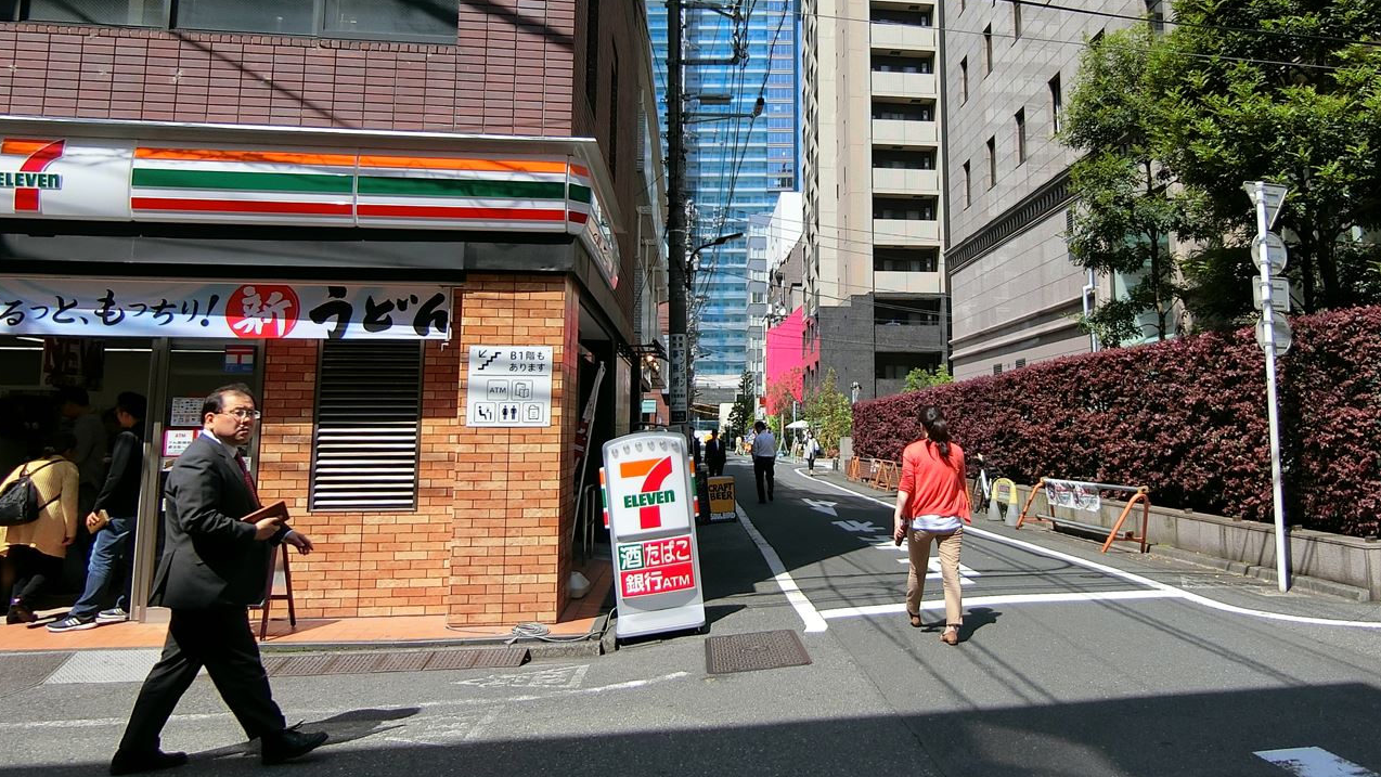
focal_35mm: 26
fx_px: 952
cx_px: 860
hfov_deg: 70.8
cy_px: 326
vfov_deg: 44.3
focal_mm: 4.06
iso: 80
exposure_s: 1/200
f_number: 6.9
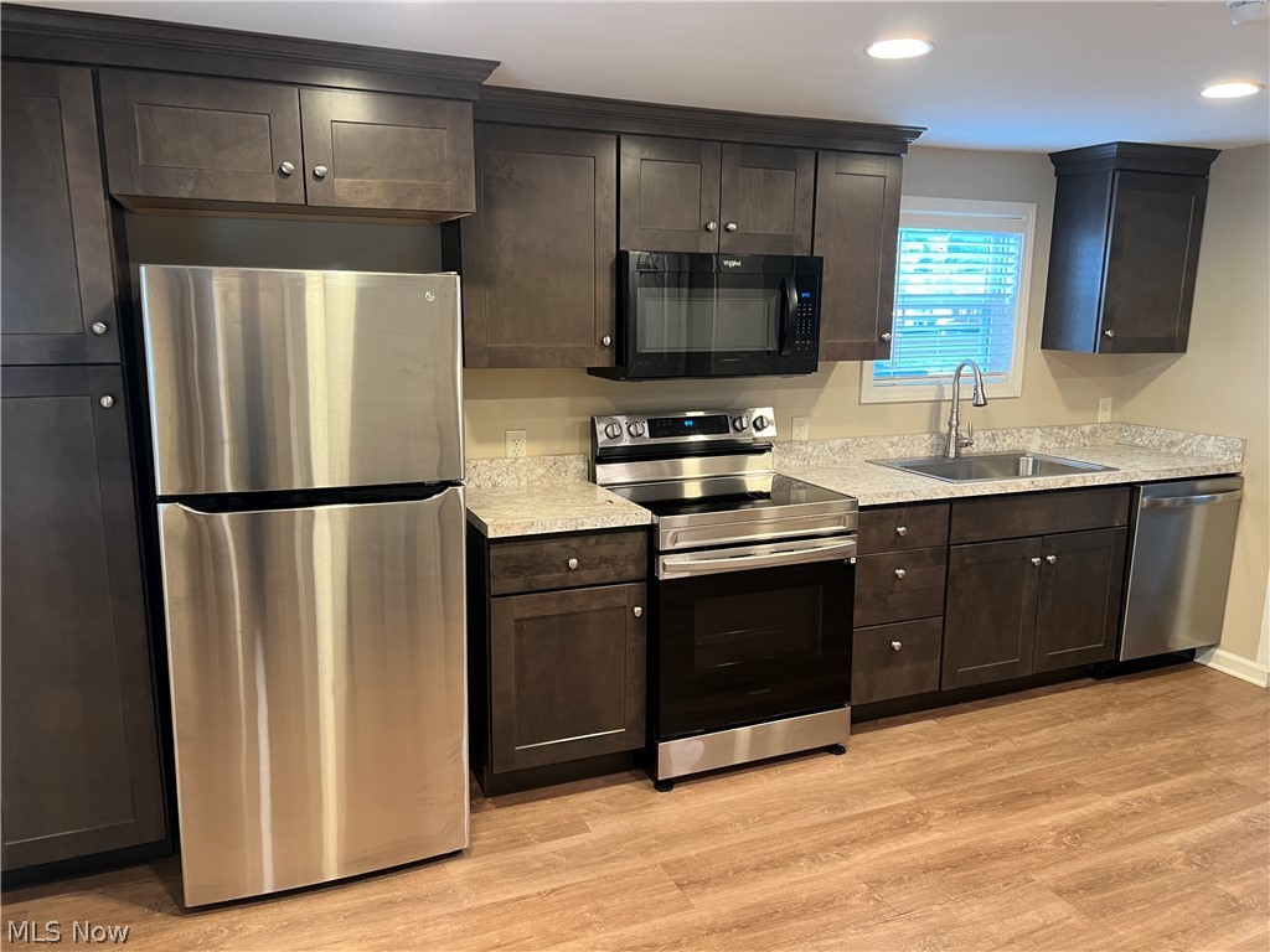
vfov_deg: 53.1
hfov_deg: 67.3
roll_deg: -1.9
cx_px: 635
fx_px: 954
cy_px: 476
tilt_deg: -8.6
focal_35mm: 26
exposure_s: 1/60
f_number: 1.5
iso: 125
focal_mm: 5.7
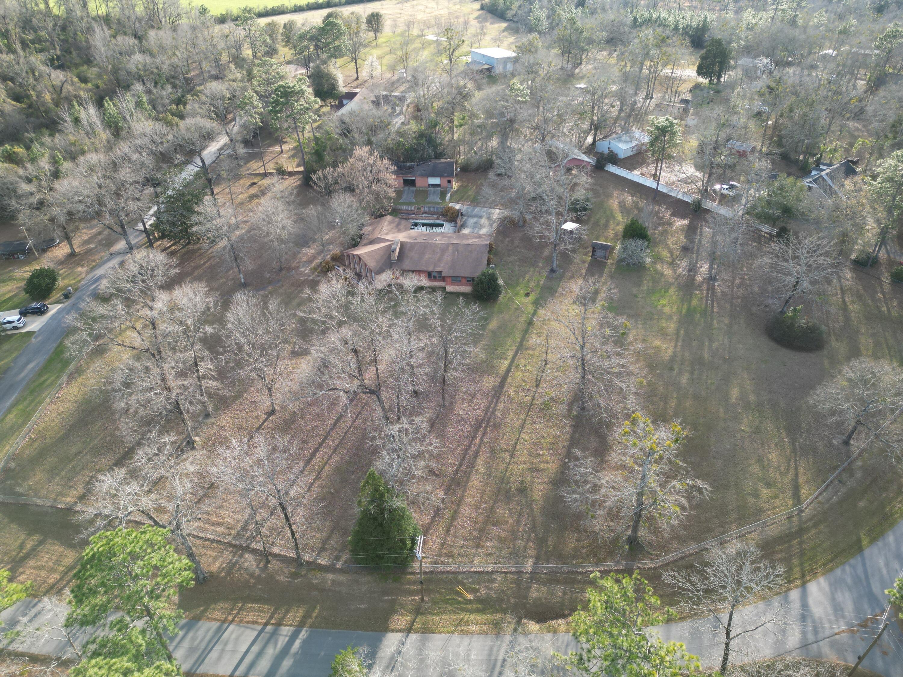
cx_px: 452
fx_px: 626
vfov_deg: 56.8
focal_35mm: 24
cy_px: 338
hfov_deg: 71.6
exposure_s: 1/500
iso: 110
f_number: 1.7
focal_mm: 6.72
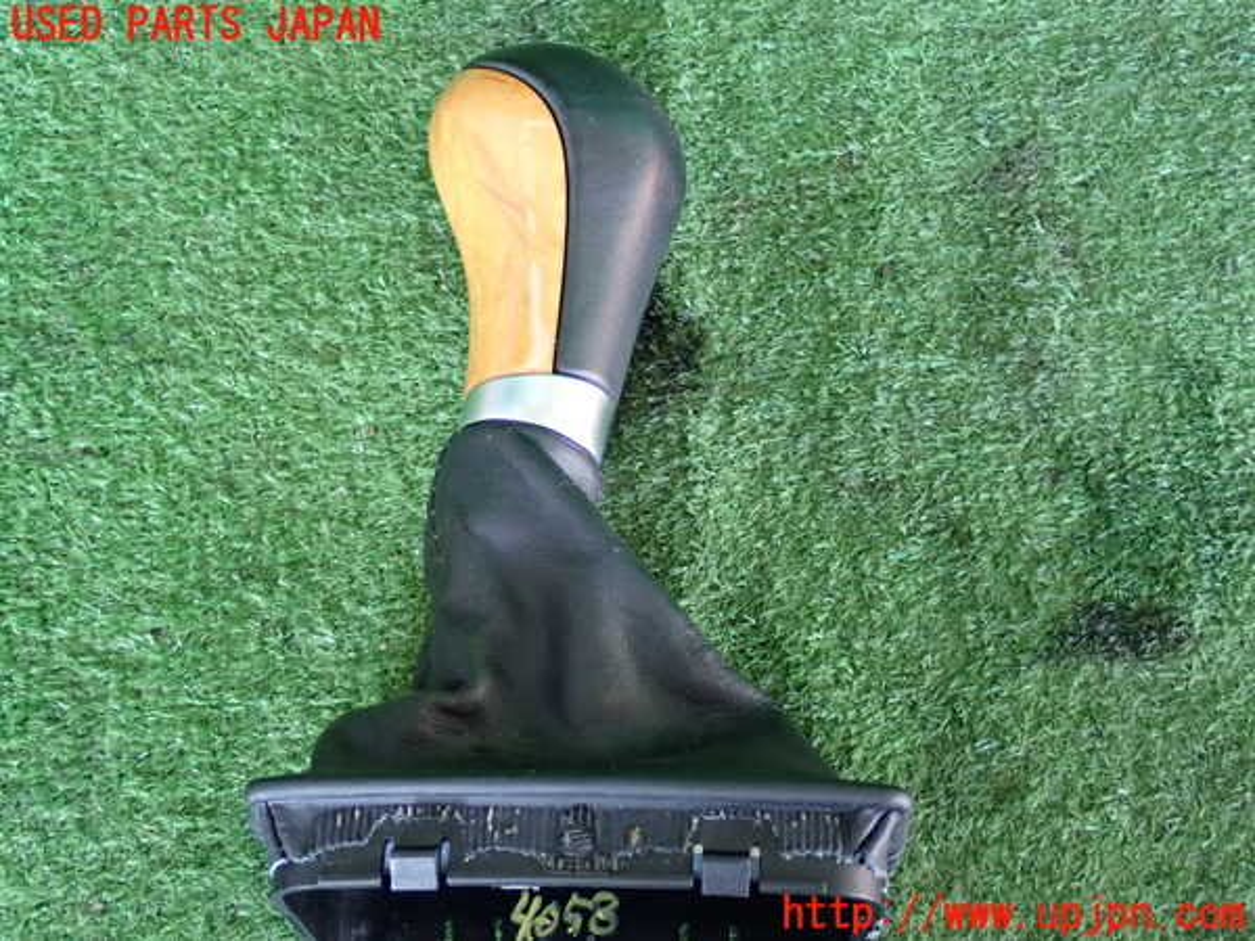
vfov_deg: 27.0
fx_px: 1958
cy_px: 470
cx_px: 628
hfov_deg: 35.5
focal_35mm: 54
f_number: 3.3
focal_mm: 9.65
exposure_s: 1/40
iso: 800
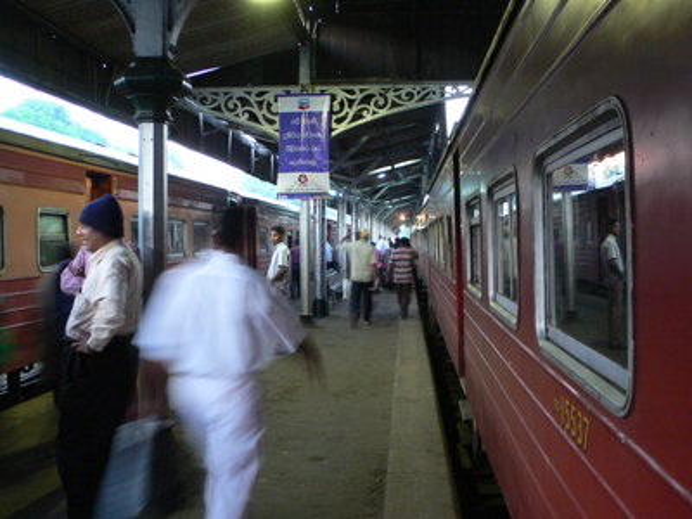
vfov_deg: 41.8
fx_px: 680
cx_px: 346
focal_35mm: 34
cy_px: 260
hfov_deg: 54.0
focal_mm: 6.3
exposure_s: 1/4
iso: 200
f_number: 2.8
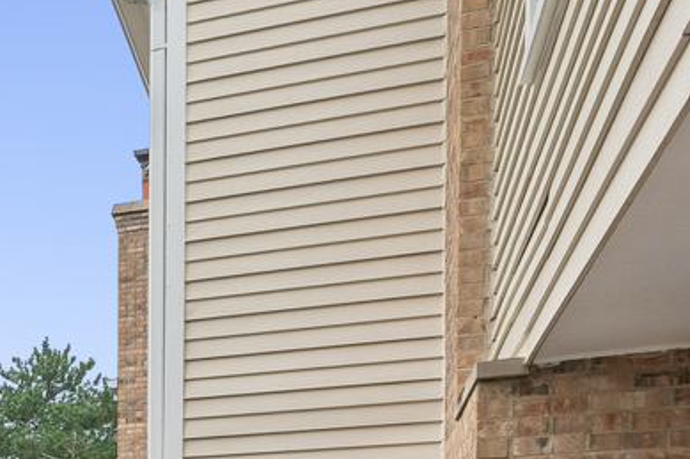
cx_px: -368
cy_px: 652
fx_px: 1360
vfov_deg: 17.5
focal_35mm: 71
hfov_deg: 22.7
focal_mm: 17
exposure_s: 1/40
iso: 400
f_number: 11
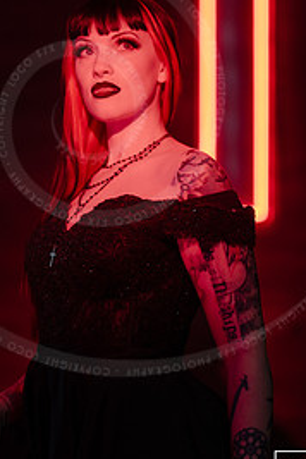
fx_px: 1823
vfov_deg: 14.3
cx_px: 107
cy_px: 153
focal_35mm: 143
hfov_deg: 9.6
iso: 320
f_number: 1.2
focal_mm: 85
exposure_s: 1/320
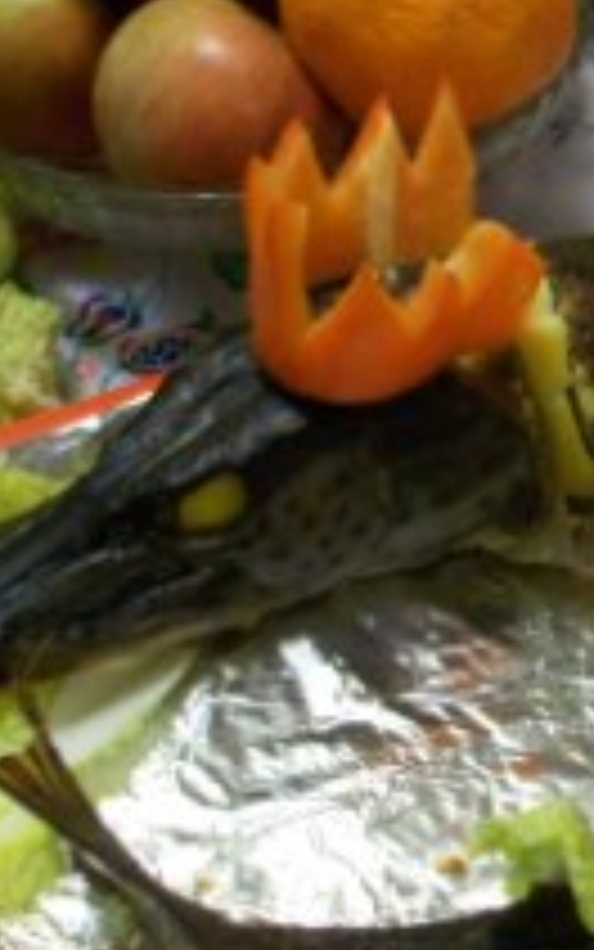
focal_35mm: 72
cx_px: 558
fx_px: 1864
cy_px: 567
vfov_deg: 28.5
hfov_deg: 17.8
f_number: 2.8
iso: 160
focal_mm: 5.7
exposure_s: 1/8
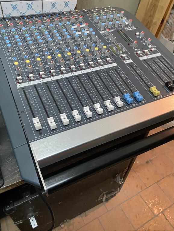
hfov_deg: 51.4
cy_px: 119
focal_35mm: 27
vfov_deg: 65.3
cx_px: 85
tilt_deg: -46.4
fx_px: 181
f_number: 1.8
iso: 400
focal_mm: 4.25
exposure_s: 1/50
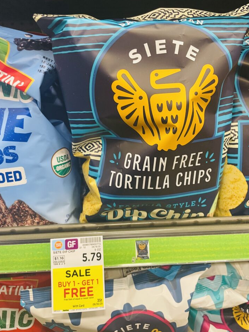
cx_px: 130
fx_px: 269
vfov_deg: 63.4
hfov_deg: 49.7
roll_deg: +0.4
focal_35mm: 28
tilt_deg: -19.4
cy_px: 157
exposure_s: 1/60
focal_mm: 4.2
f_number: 1.6
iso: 160
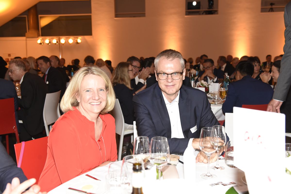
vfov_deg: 35.1
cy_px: 97
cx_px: 146
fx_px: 307
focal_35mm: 38
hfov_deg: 50.7
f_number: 4
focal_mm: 38
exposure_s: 1/80
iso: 1600
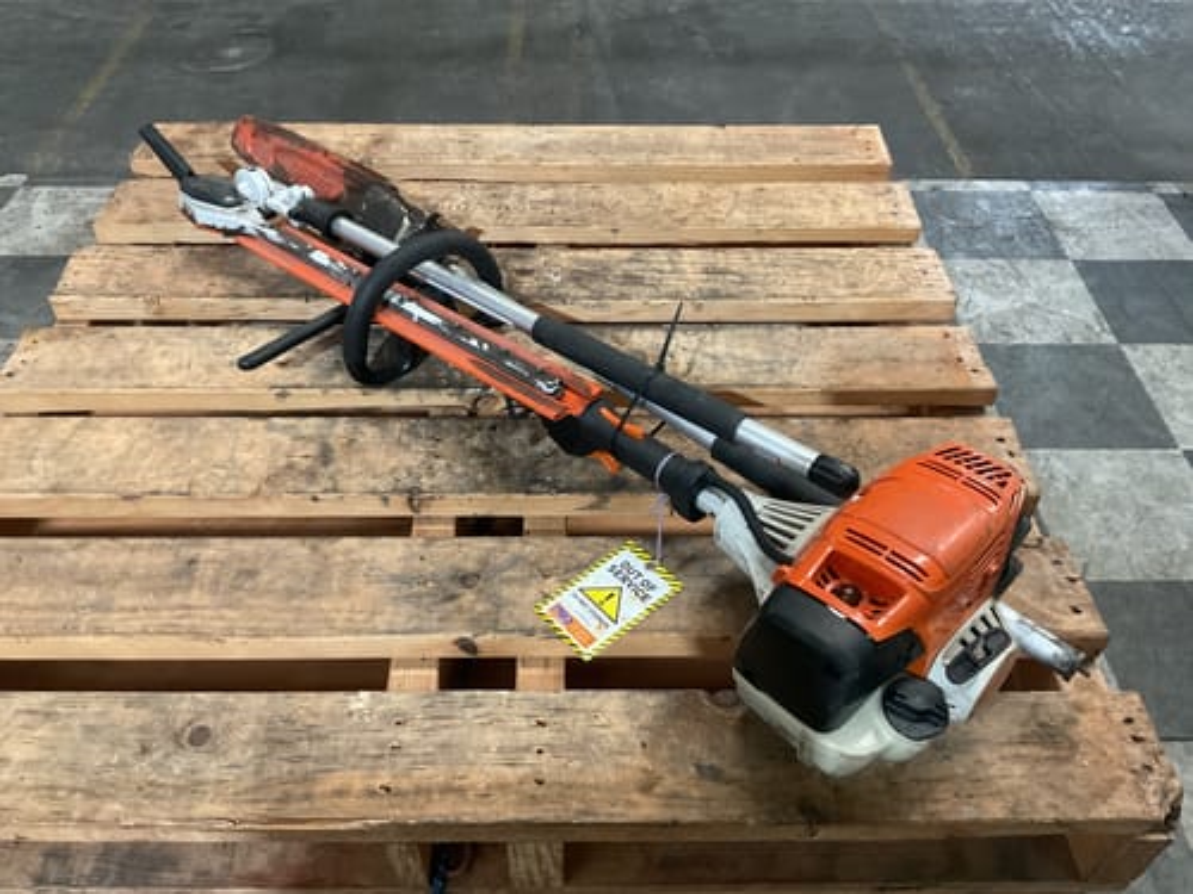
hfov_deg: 61.7
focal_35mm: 29
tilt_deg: -46.0
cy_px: 447
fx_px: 999
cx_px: 596
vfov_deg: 48.2
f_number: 1.8
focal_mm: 3
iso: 250
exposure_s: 1/40
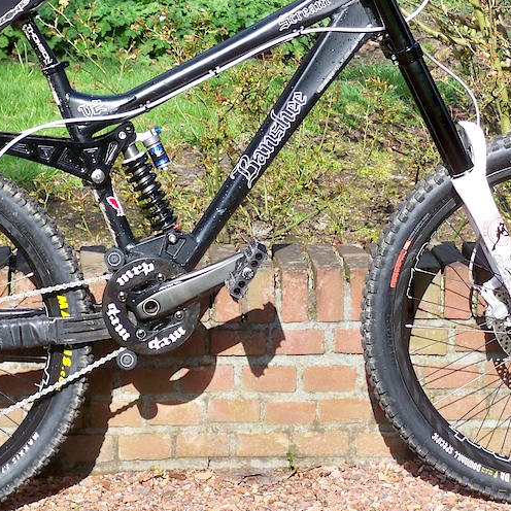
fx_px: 2589
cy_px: 131
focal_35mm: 155
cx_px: 217
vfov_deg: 11.2
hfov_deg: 11.3
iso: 80
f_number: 5.1
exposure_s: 1/200
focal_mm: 15.1
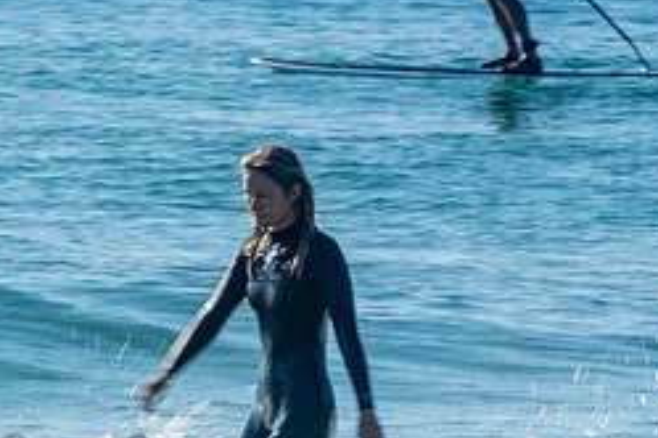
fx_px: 24271
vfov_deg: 1.0
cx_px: 108
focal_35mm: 1328
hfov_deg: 1.6
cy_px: 453
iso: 100
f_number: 22
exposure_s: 1/40
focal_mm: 380
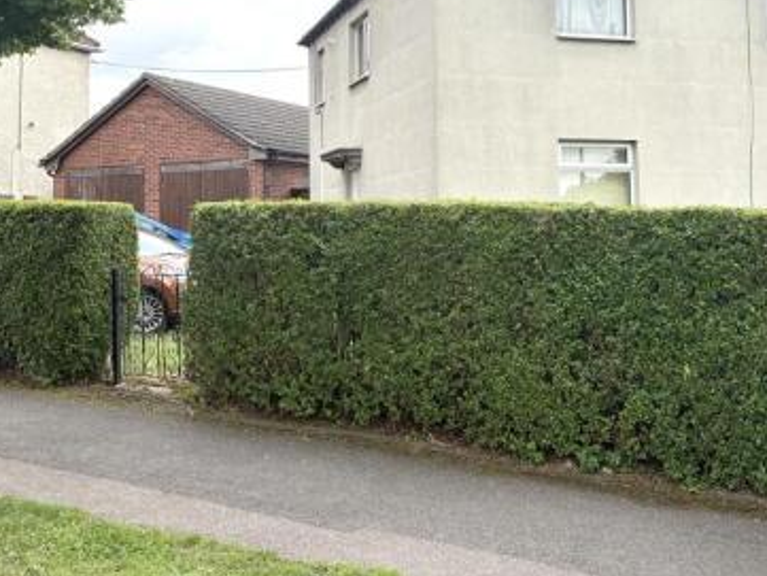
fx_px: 931
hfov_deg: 44.8
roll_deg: -0.4
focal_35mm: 42
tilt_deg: +5.2
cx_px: 371
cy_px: 158
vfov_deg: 33.8
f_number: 1.6
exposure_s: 1/2075
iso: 64
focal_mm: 5.96
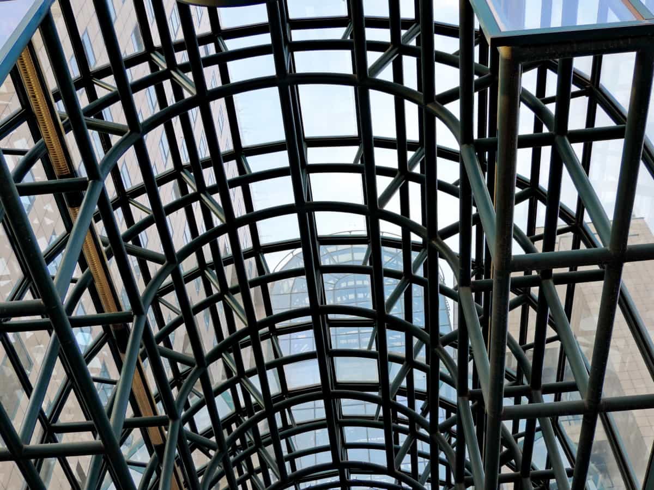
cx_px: 327
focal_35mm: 43
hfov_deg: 43.9
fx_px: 812
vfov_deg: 33.6
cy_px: 245
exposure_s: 1/50
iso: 80
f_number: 3.4
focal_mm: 7.6
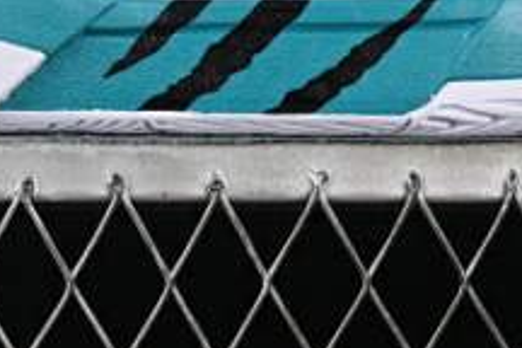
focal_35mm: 253
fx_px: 3668
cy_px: -230
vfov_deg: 5.4
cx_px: 34
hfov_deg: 8.1
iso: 160
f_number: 8
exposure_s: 1/80
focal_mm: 50
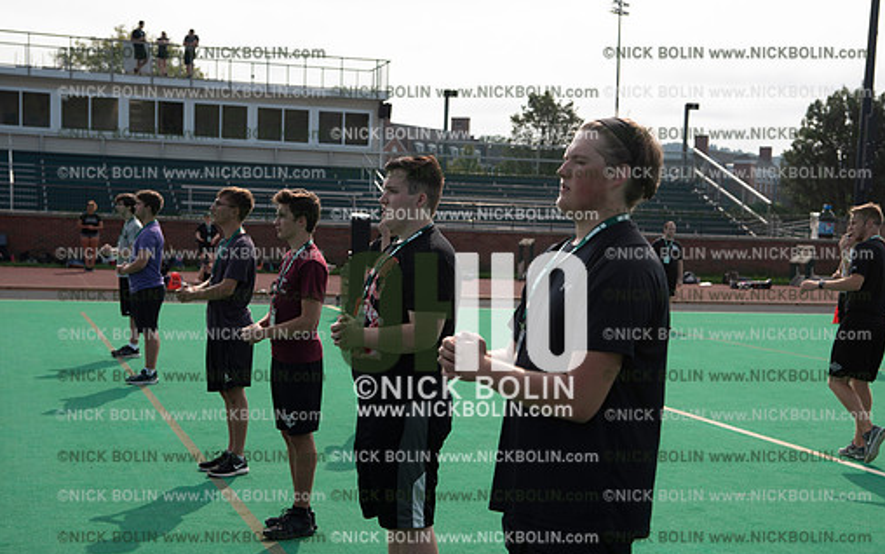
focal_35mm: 64
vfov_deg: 20.3
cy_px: 335
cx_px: 463
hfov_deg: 32.0
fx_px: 1544
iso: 125
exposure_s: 1/640
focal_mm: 55
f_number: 5.6
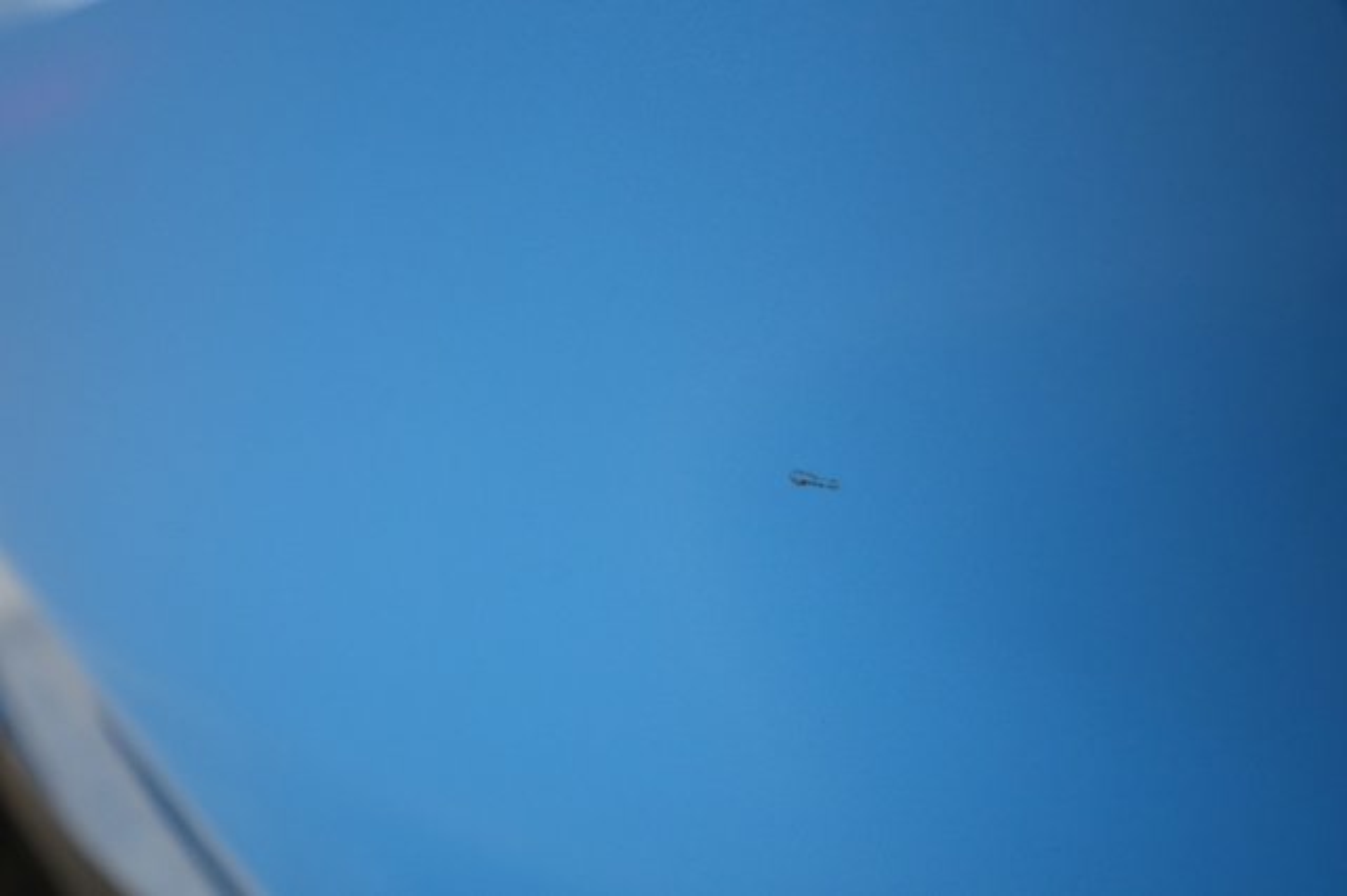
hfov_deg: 65.5
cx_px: 674
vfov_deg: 46.4
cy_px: 448
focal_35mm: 28
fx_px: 1047
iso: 4000
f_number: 5.6
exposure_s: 1/100
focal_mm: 28
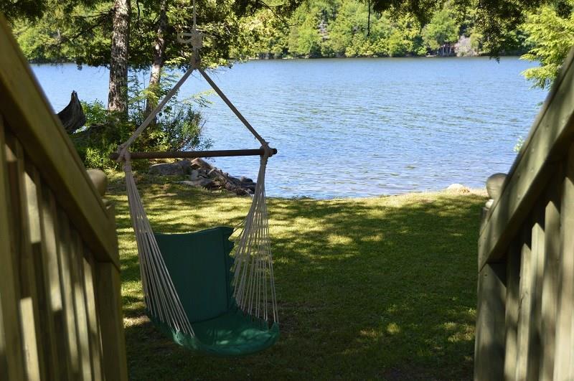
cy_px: 190
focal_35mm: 51
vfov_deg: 26.4
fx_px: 812
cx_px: 287
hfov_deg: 38.9
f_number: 5.6
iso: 100
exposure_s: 1/125
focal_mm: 34
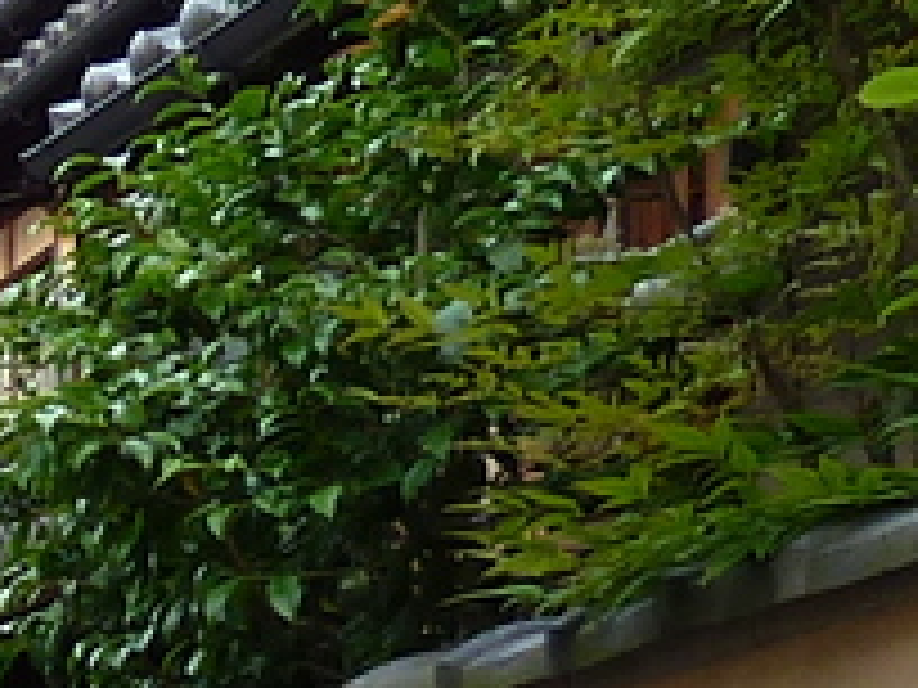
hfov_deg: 9.0
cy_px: 1497
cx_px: -1377
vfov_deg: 7.2
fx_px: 5198
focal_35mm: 196
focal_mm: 4.1
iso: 80
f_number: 3.3
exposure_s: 1/40
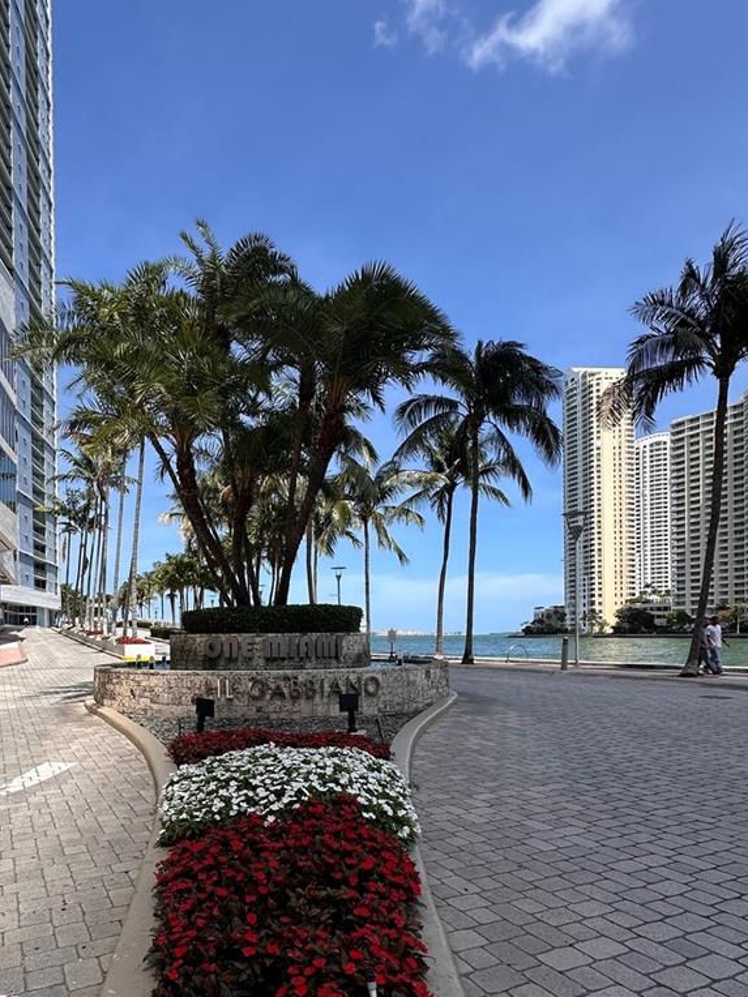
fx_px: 634
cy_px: 643
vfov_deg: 74.6
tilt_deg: -1.8
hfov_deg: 59.9
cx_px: 262
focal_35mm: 22
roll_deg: +0.0
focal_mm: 2.22
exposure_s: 1/1335
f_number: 2.2
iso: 50
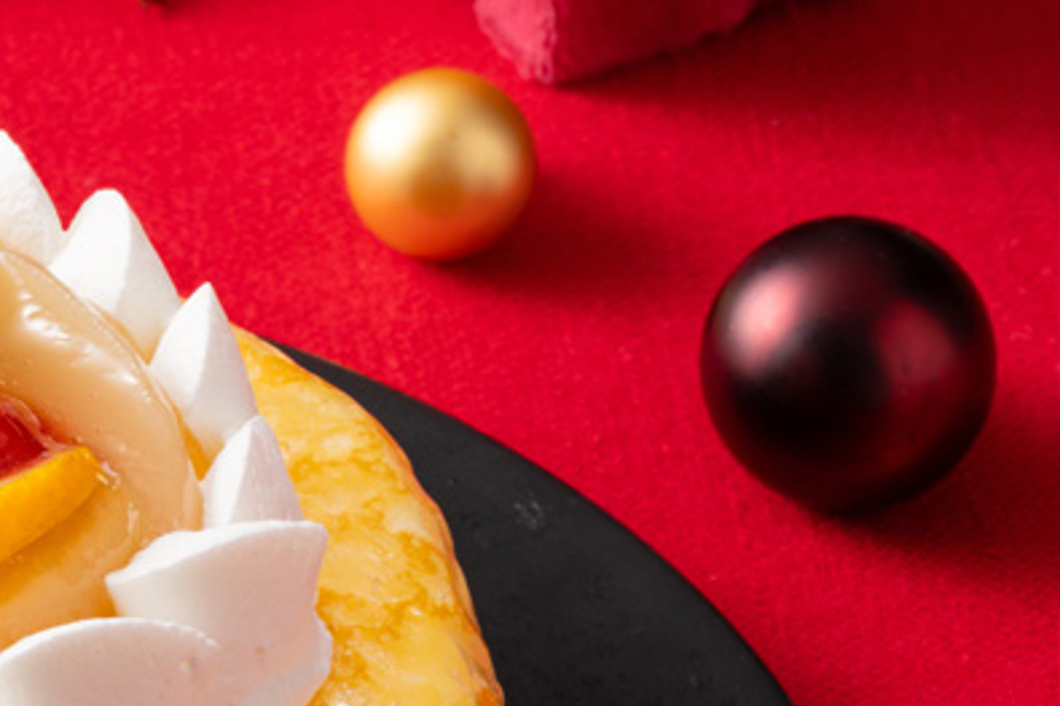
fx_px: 13156
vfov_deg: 3.1
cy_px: 750
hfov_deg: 4.6
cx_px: -319
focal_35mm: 447
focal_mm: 138
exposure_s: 1/125
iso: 100
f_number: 20
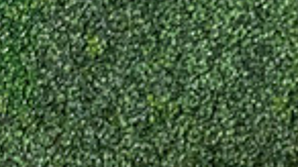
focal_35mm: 572
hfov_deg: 3.7
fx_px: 4518
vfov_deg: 2.1
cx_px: 545
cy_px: 409
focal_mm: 70
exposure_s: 1/160
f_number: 3.5
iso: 800
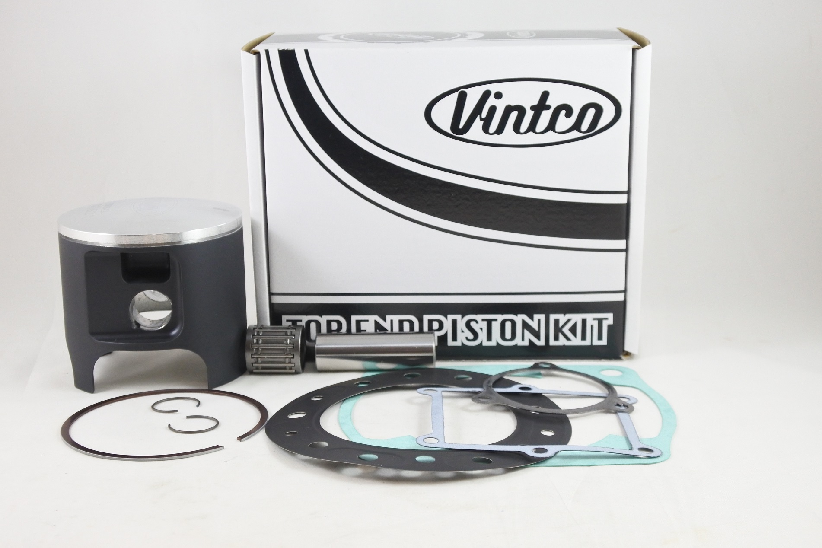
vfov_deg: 26.5
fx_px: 1164
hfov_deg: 38.9
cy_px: 274
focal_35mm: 51
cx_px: 411
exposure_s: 1/125
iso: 800
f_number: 4.5
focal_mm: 18.9
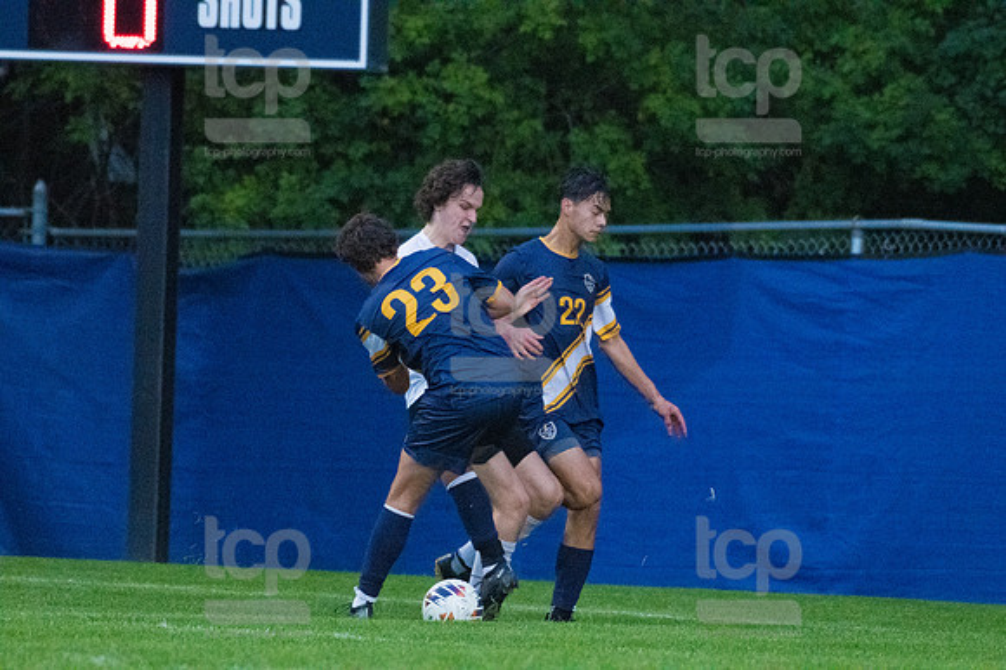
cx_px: 503
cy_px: 335
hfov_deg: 3.5
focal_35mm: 585
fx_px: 16338
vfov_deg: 2.3
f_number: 5.6
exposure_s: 1/2000
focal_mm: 390
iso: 6400
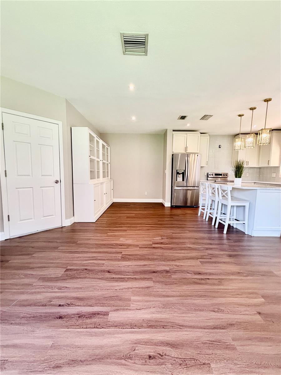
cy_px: 188
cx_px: 140
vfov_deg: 102.1
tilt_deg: -6.2
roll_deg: -1.3
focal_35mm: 14
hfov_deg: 85.7
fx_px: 152
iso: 320
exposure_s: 1/120
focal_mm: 2.22
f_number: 2.2
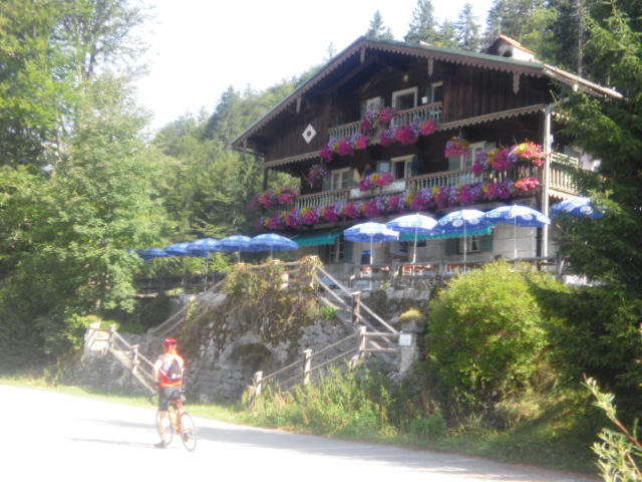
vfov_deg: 30.9
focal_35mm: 47
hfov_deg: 40.4
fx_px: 872
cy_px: 241
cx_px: 321
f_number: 3.4
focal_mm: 7.91
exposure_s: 1/160
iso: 100
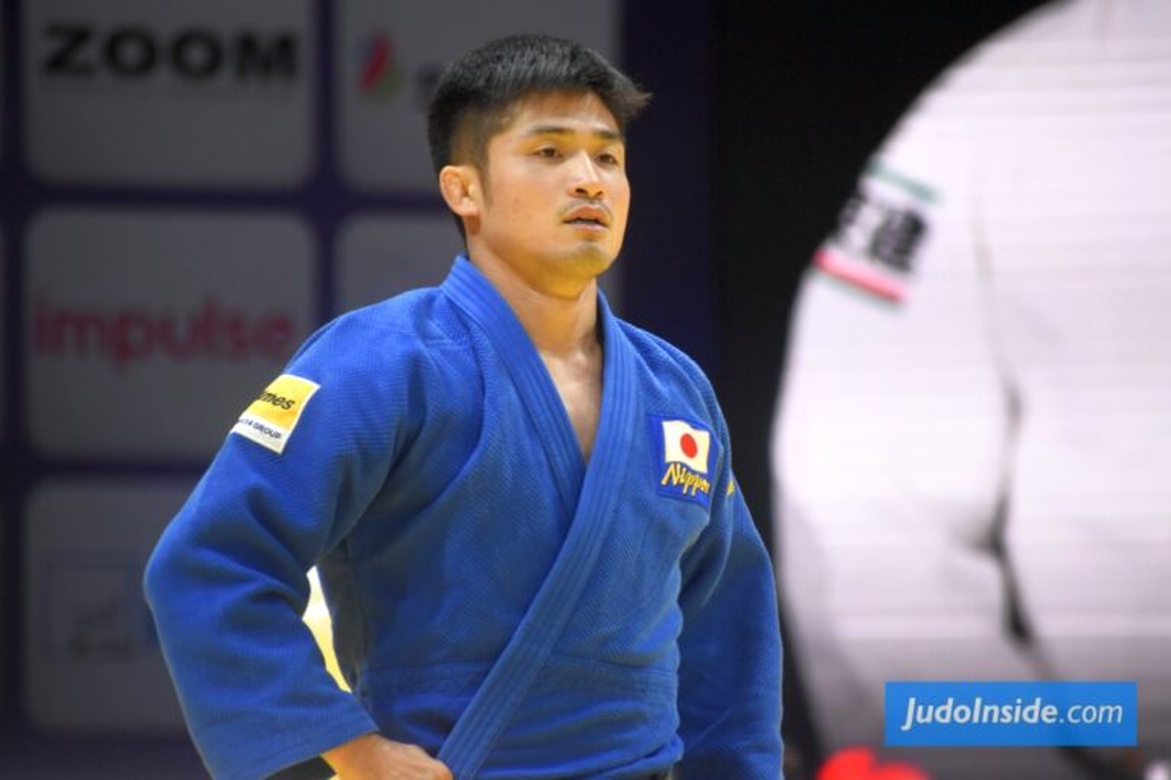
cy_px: 390
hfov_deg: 4.6
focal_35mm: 450
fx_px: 14636
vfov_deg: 3.1
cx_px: 586
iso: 1600
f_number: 6.3
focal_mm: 300
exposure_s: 1/400
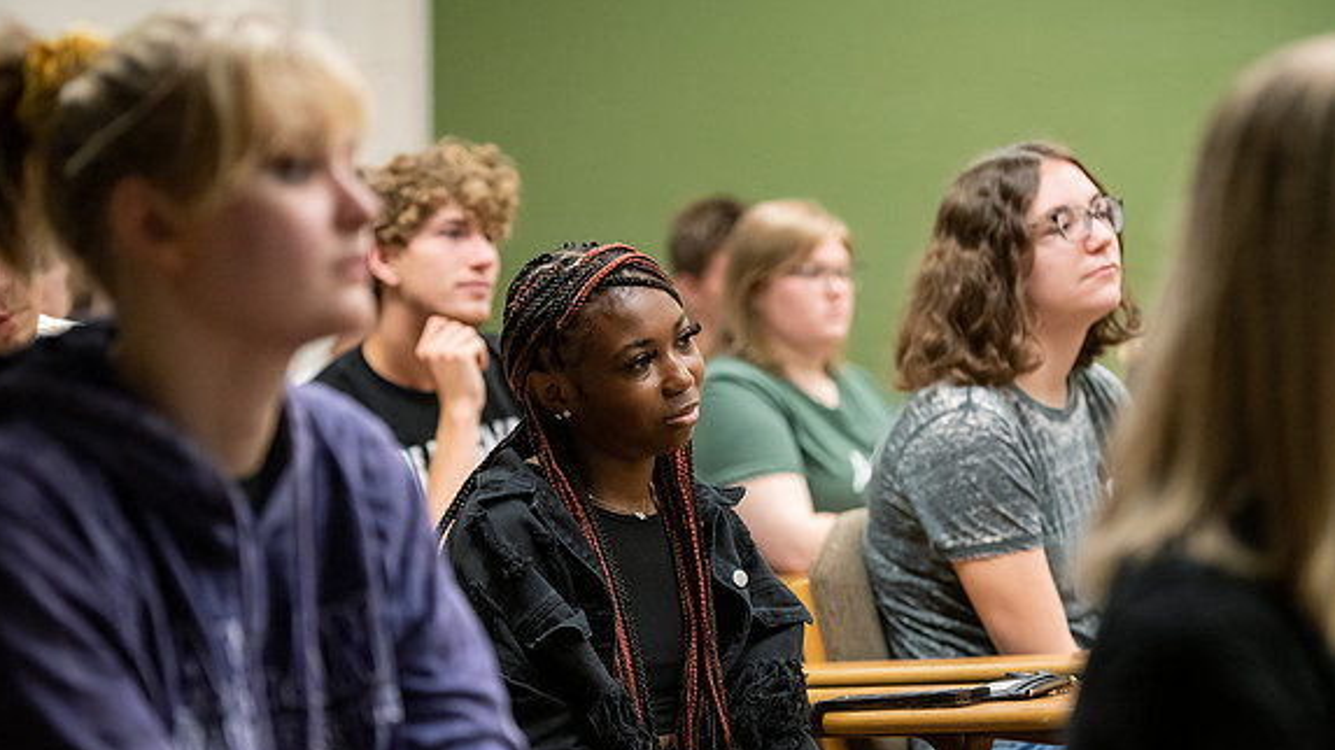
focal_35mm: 106
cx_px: 664
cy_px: 430
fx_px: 3751
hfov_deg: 20.2
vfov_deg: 11.4
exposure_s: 1/200
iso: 4000
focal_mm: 100
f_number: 2.8
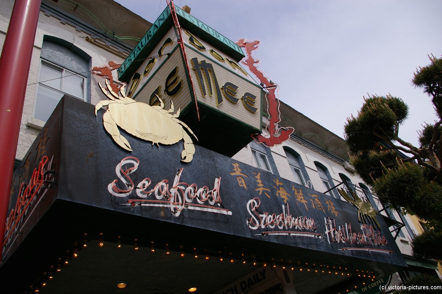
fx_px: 368
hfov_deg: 62.0
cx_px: 221
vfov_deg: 43.5
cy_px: 147
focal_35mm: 30
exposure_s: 1/500
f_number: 9.5
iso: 200
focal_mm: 20
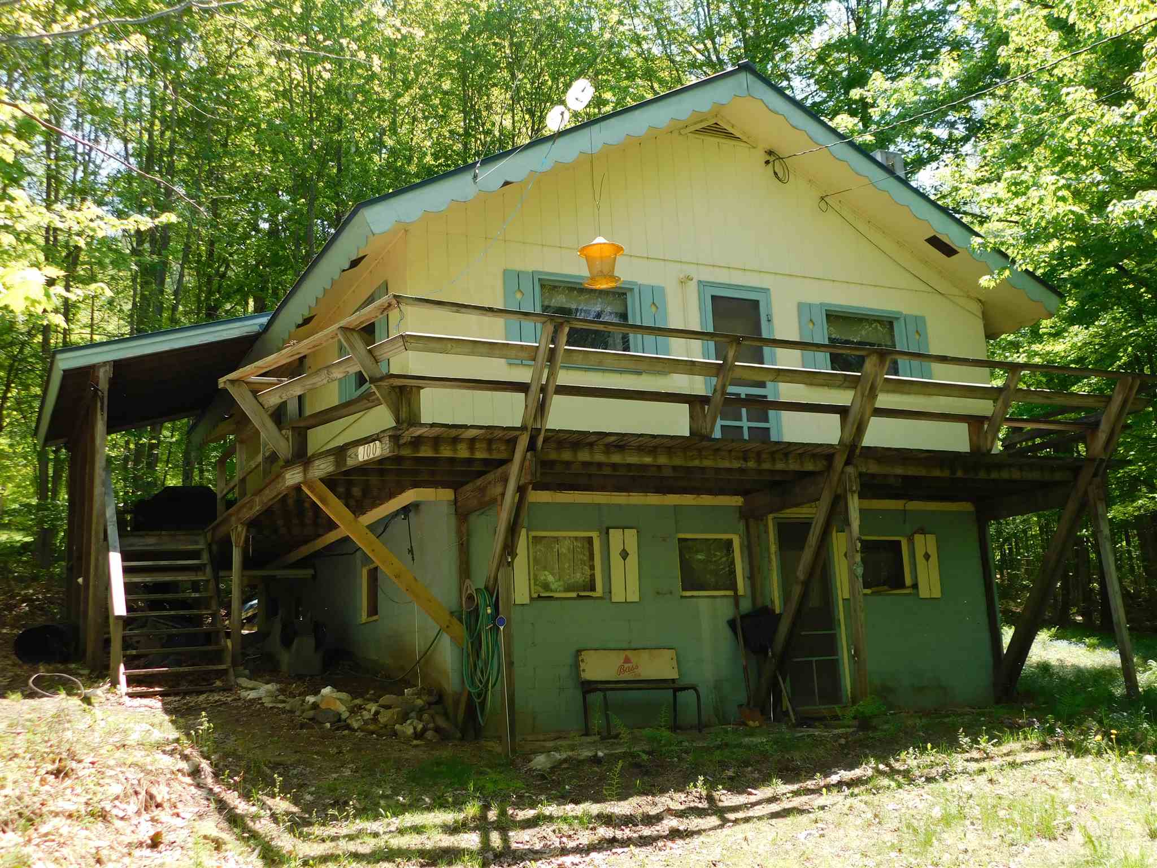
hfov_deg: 51.4
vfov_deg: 39.7
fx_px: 1203
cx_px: 578
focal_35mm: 36
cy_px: 434
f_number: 3.5
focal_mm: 6.3
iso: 125
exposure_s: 1/250
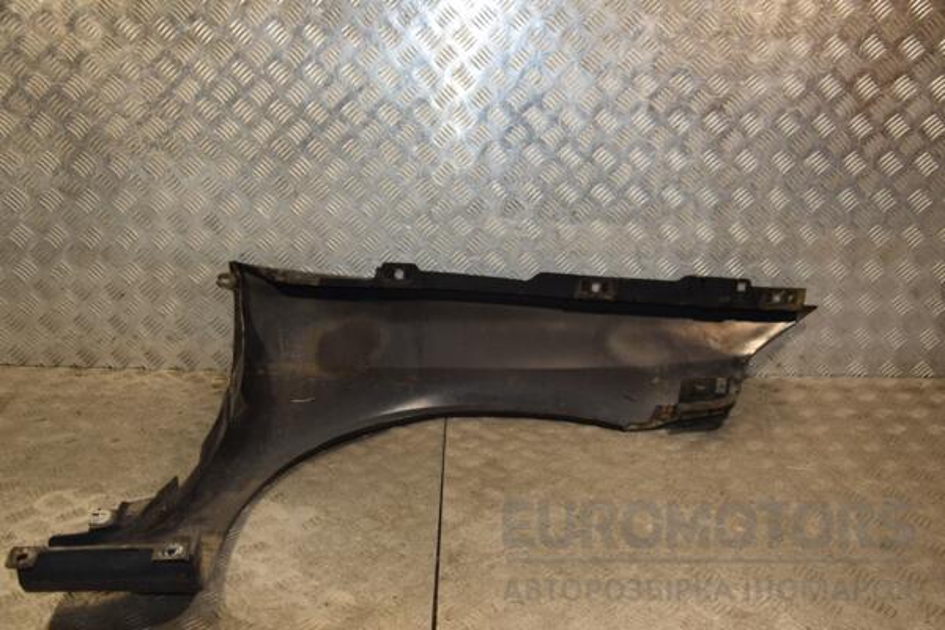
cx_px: 472
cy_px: 315
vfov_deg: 36.9
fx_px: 945
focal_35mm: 36
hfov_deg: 53.1
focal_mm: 24
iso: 800
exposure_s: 1/200
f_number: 5
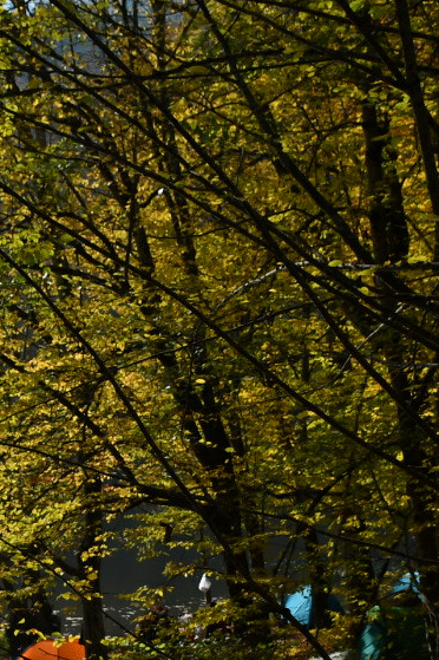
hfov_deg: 15.6
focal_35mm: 87
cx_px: 81
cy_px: 503
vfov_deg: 23.1
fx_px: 1593
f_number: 3.5
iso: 200
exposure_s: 1/1000
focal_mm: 20
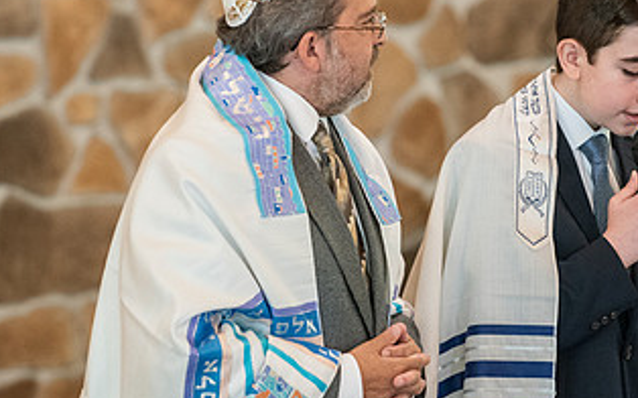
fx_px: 4589
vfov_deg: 5.0
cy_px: 153
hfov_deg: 7.9
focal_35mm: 264
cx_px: 467
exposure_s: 1/60
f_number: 3.5
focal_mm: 140
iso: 3200
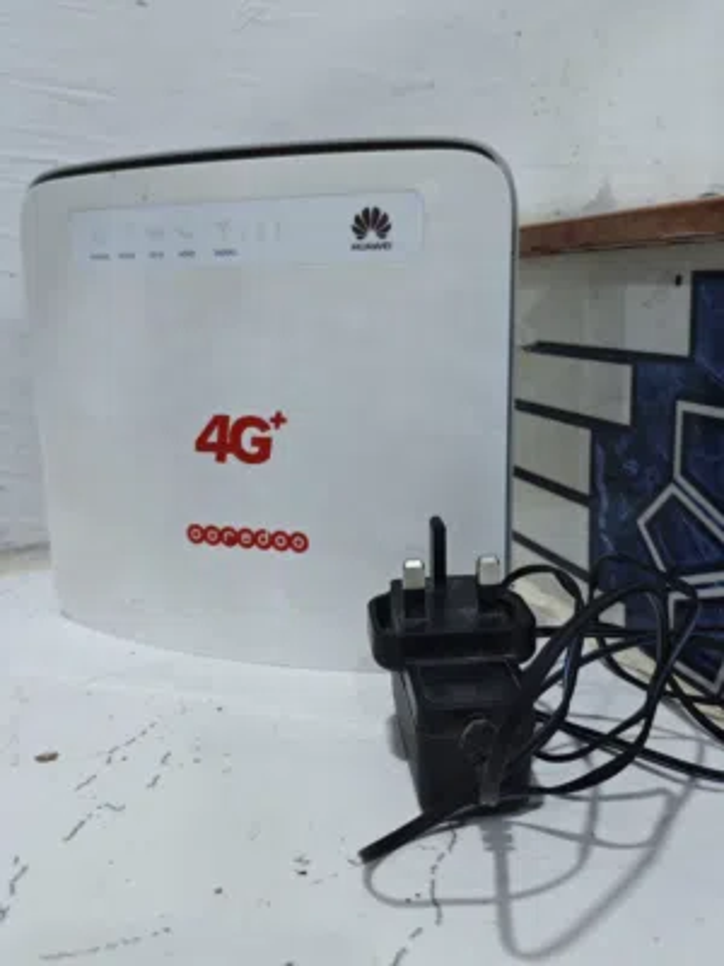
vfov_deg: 61.7
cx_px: 362
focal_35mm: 29
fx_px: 809
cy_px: 483
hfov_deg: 48.2
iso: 100
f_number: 1.59
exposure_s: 1/50
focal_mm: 4.94
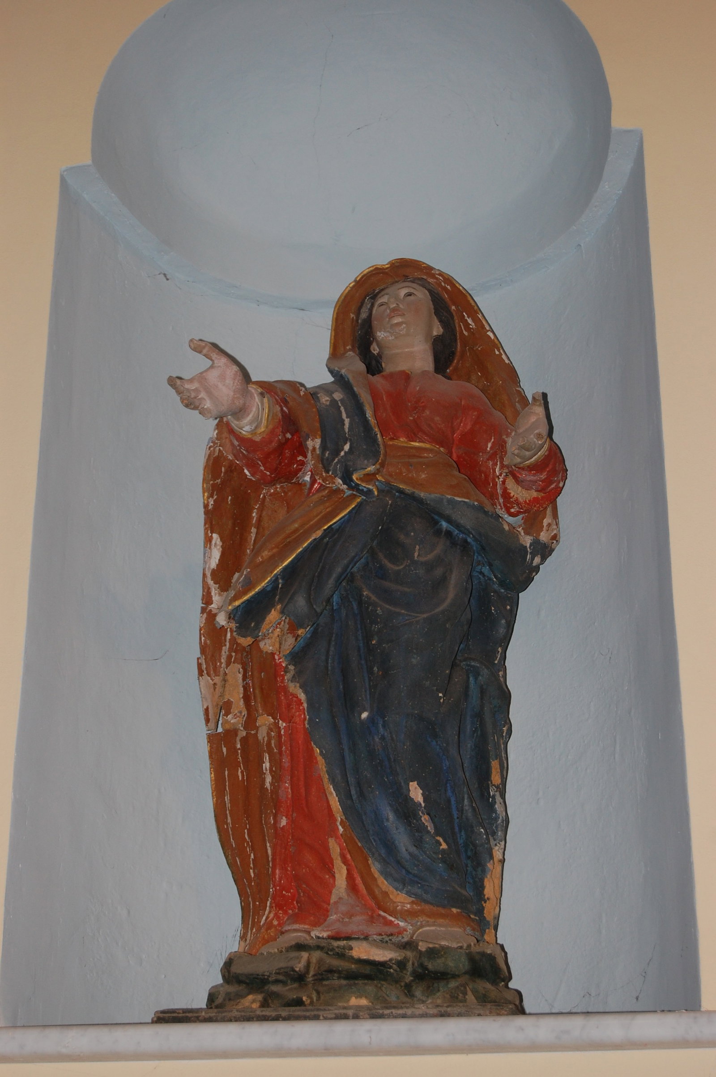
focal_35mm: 75
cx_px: 358
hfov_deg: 18.2
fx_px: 2241
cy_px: 538
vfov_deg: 27.0
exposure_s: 1/60
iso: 400
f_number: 5.6
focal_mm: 50
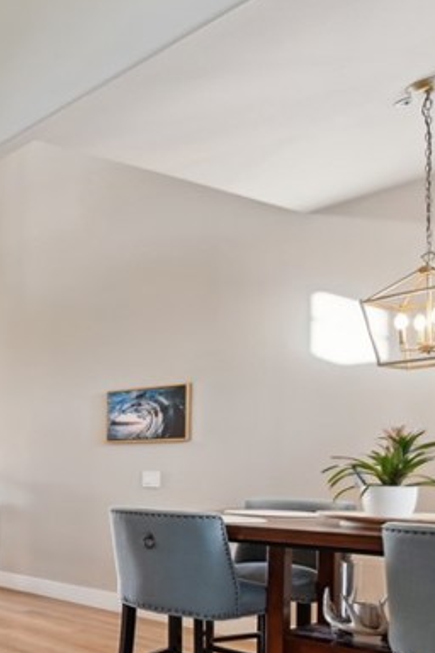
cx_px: -306
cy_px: 465
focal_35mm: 32
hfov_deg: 24.1
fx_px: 580
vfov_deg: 56.6
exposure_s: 1/5
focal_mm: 12
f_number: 8
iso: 320
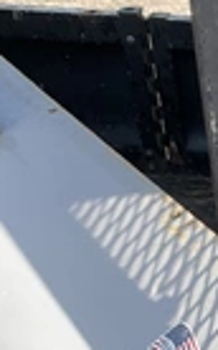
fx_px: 848
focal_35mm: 89
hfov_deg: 12.2
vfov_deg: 22.6
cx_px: 489
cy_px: 332
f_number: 1.8
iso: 25
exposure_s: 1/627
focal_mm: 3
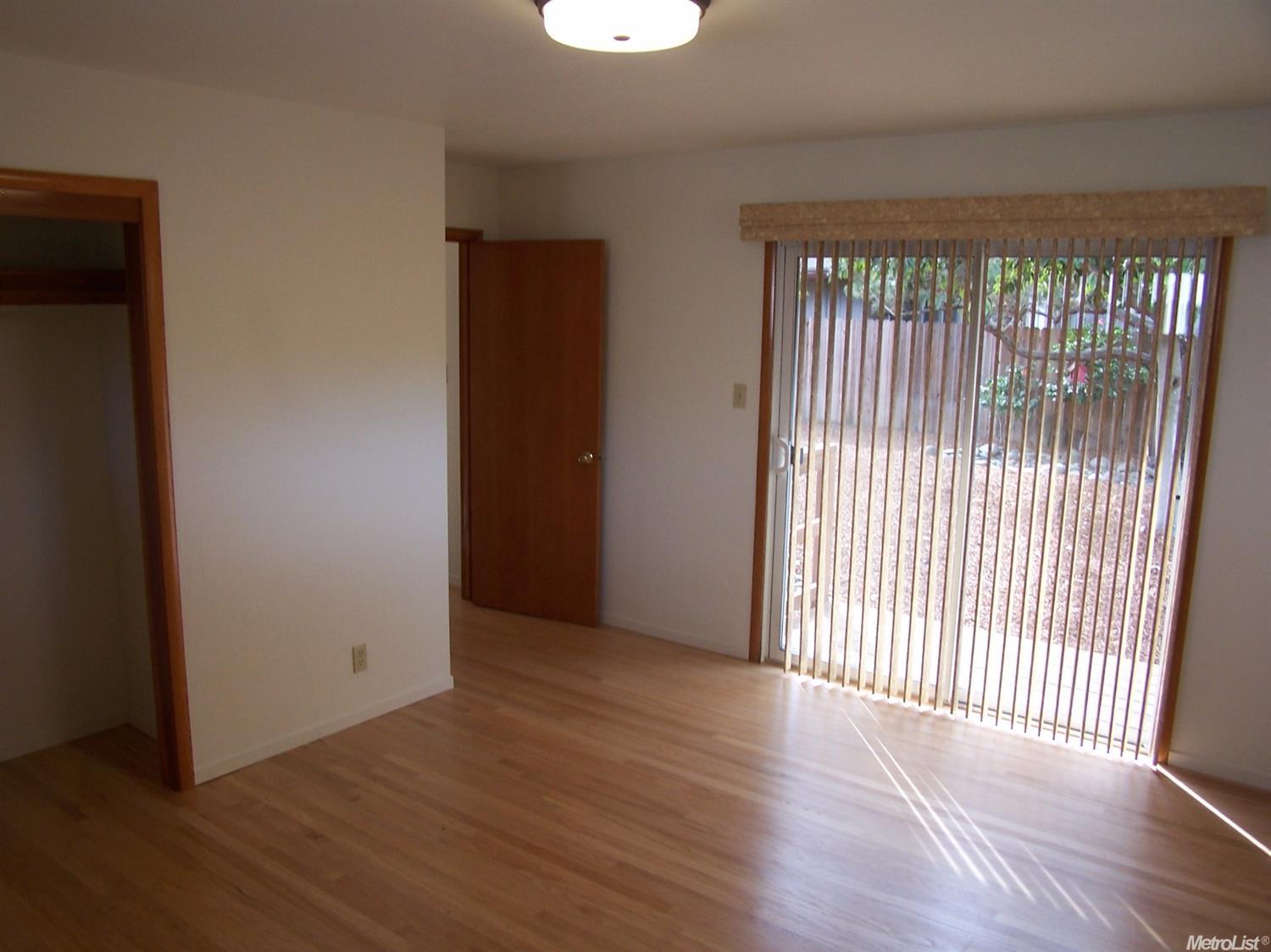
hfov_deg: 49.0
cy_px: 476
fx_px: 1395
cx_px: 636
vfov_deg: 37.7
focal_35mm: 38
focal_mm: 6.3
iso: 80
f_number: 2.8
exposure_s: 1/40
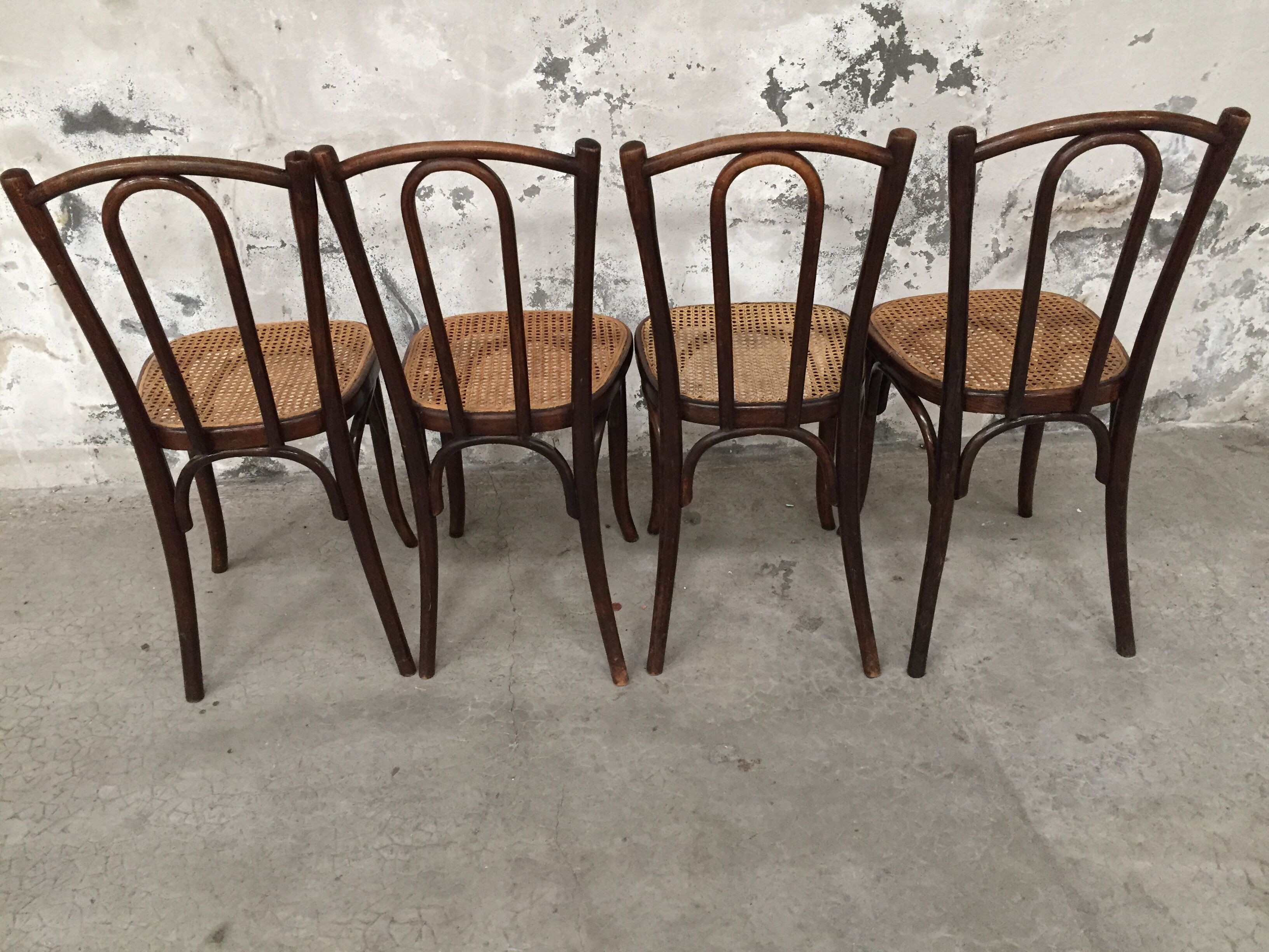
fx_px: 1063
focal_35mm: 29
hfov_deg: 61.7
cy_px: 476
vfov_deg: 48.2
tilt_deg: -31.4
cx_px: 634
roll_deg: +2.2
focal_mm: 4.15
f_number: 2.2
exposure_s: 1/20
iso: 250
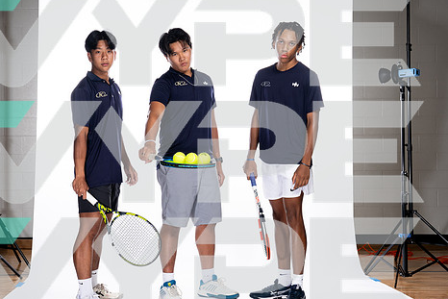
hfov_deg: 31.4
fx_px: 797
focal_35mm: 64
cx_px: 192
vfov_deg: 21.3
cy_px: 158
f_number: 5.6
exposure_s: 1/250
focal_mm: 48
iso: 100
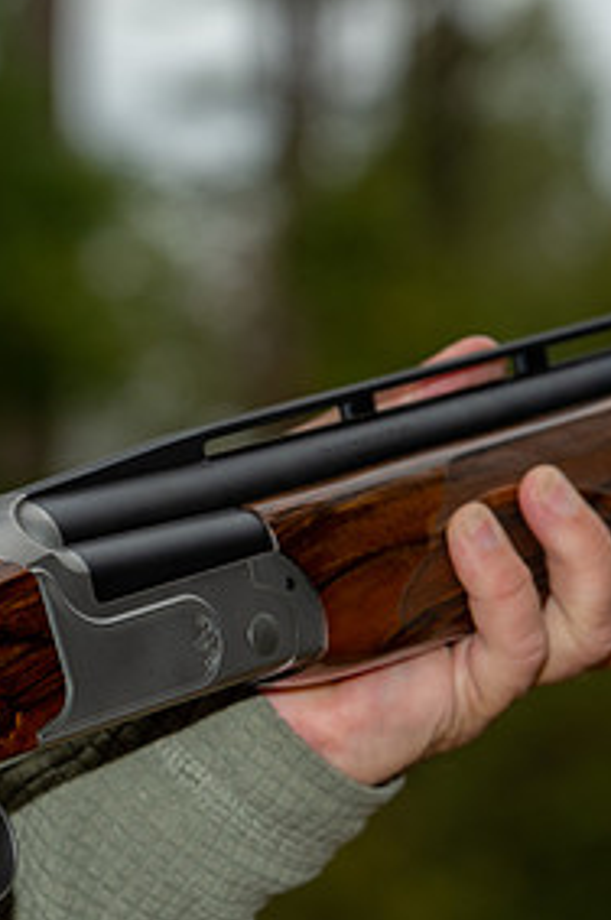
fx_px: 8115
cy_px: 585
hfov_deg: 4.3
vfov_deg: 6.5
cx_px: 182
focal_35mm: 318
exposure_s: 1/250
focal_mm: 155
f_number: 8
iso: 320
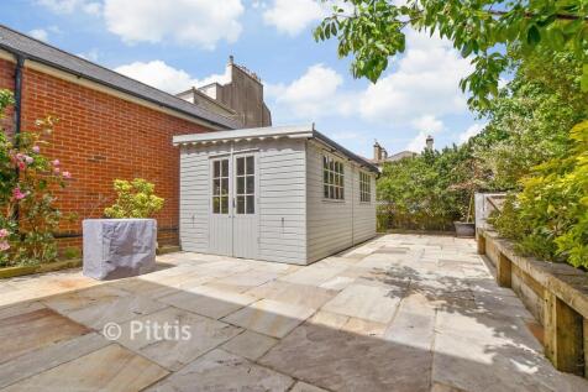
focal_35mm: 15
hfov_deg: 100.4
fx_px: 245
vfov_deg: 77.3
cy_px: 196
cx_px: 294
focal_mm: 10
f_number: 8
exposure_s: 1/800
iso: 160
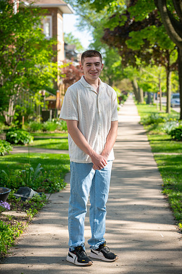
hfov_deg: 14.4
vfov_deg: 21.5
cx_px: 91
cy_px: 137
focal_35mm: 95
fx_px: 722
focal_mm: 95
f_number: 4
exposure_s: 1/320
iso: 250
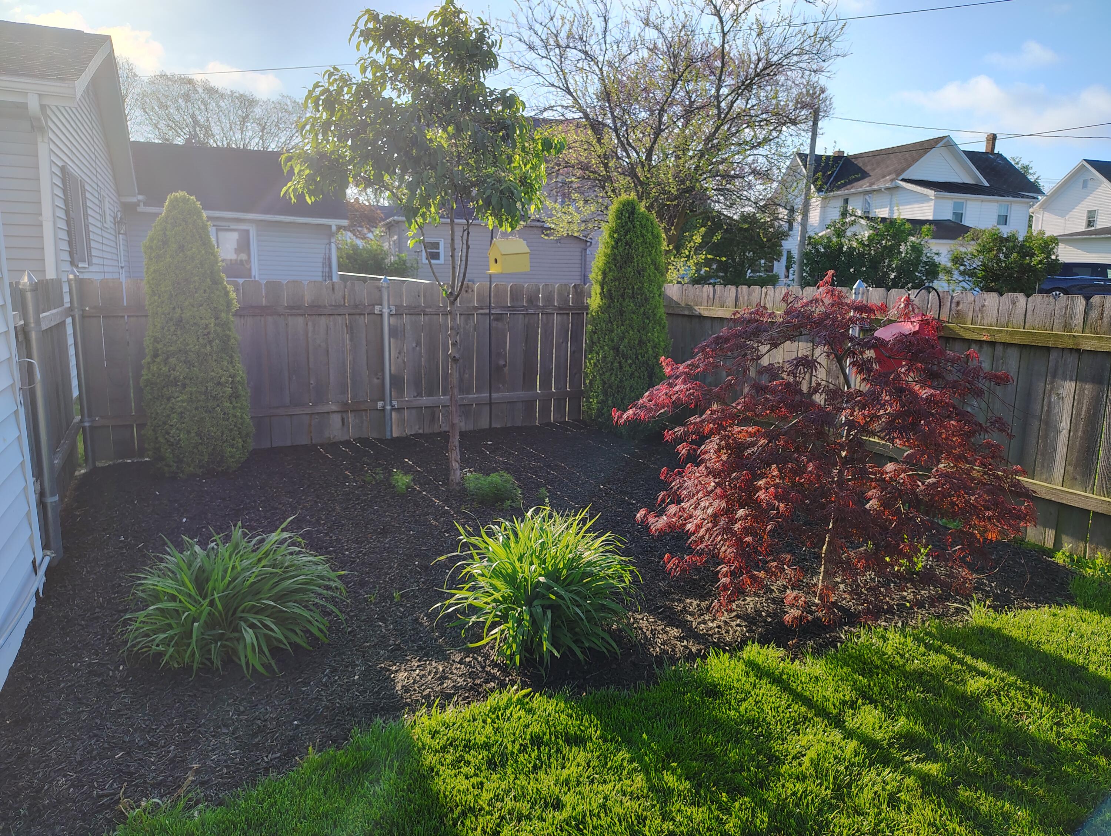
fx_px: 771
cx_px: 556
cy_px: 418
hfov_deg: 71.5
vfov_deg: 56.9
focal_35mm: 24
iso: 100
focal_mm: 5.56
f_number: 1.8
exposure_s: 1/344
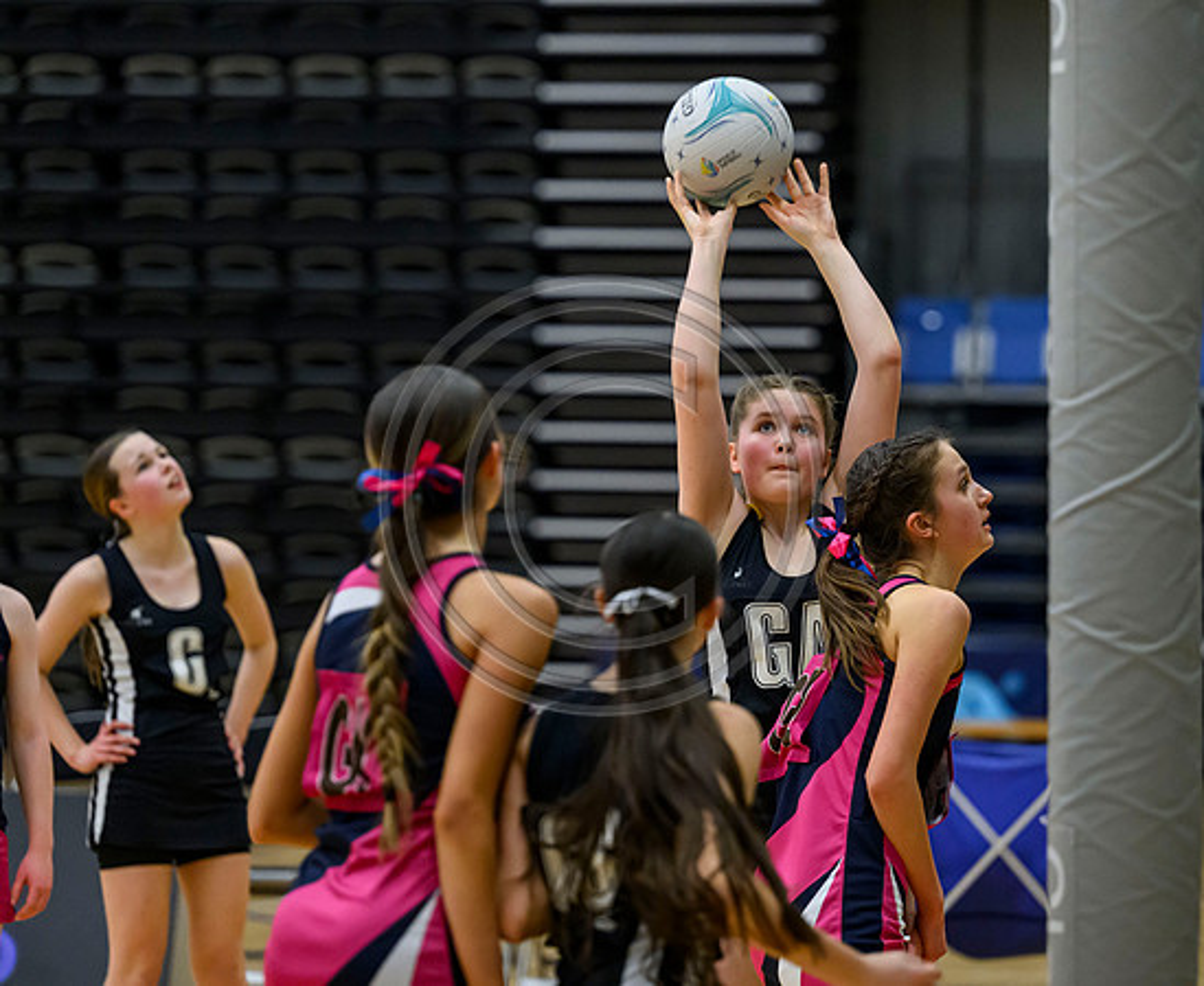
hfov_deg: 9.5
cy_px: 458
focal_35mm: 201
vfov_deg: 7.8
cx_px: 681
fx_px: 7241
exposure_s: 1/1000
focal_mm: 160
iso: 6400
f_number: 3.2
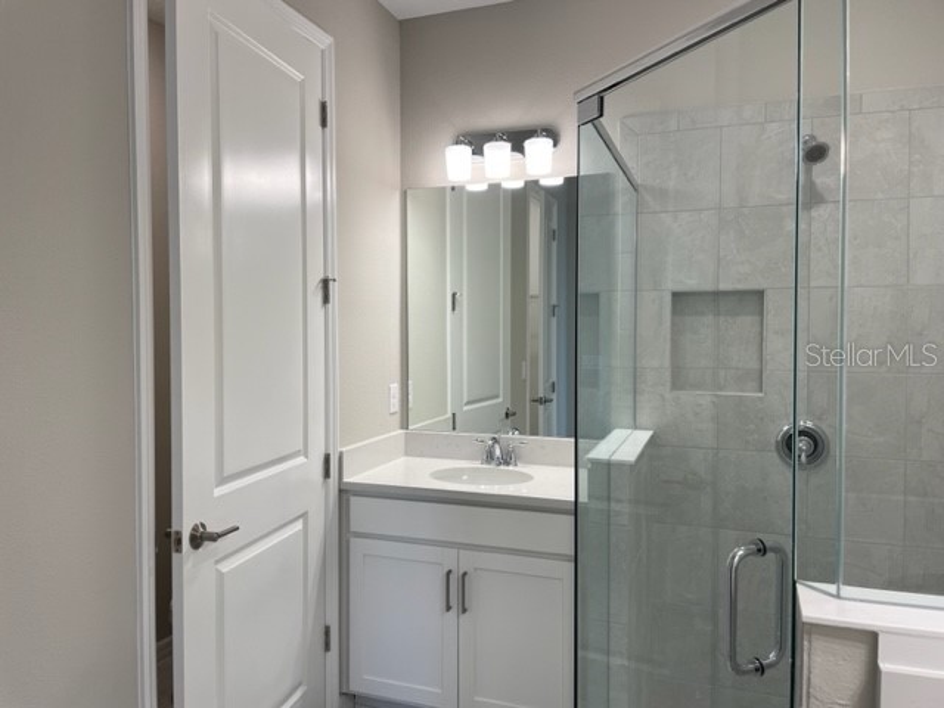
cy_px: 354
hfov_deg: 67.3
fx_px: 709
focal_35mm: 26
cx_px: 472
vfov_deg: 53.1
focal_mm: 4.2
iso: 64
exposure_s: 1/120
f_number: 1.6
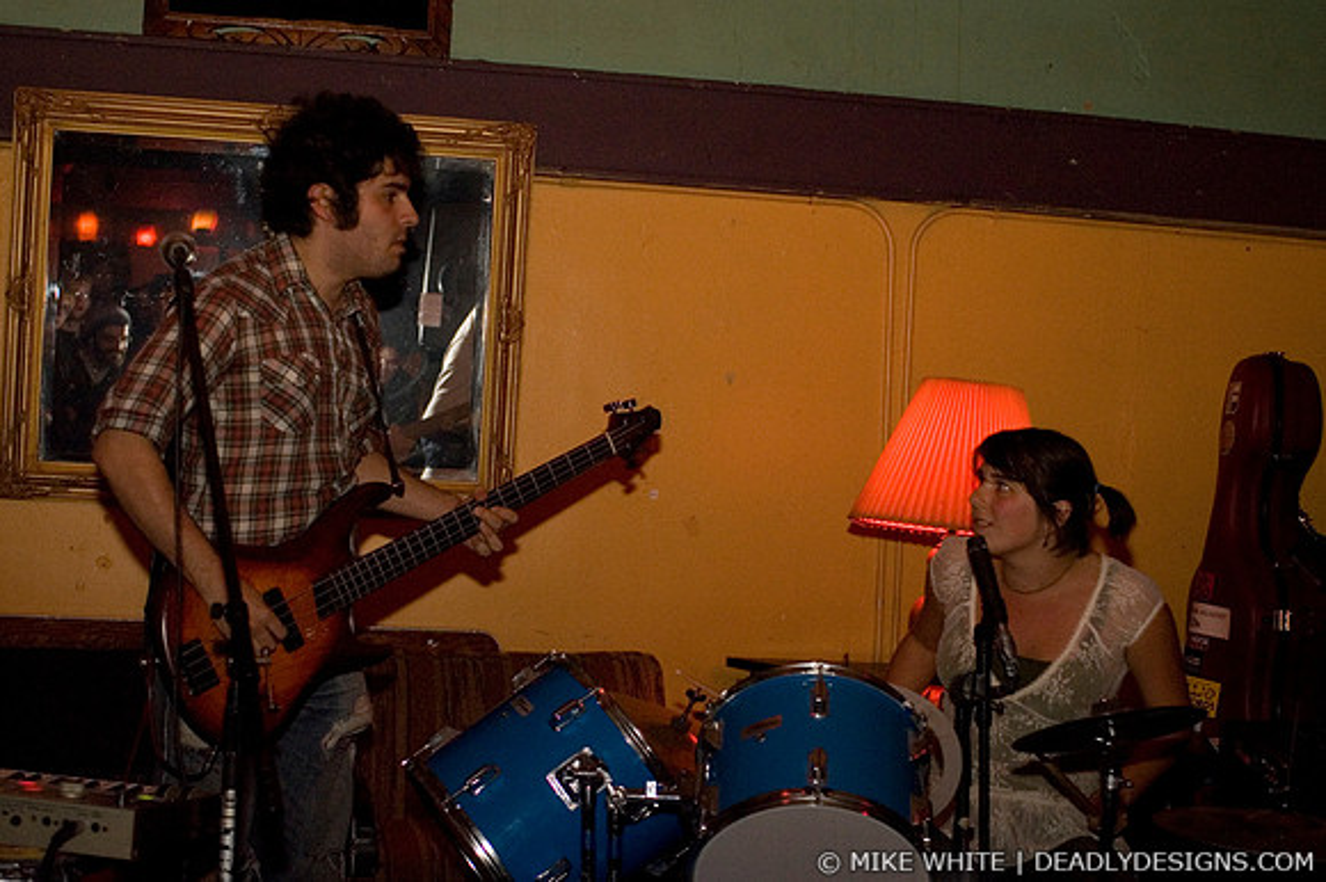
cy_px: 441
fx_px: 1933
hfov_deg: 37.9
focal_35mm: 52
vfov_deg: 25.7
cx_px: 663
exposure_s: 1/40
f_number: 2.8
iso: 800
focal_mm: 35
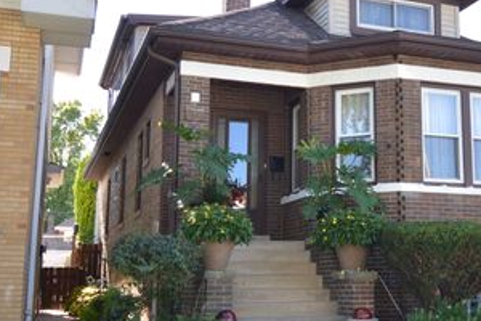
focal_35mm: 55
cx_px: 345
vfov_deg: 24.6
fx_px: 735
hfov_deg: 35.6
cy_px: 152
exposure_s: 1/125
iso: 100
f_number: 4
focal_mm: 22
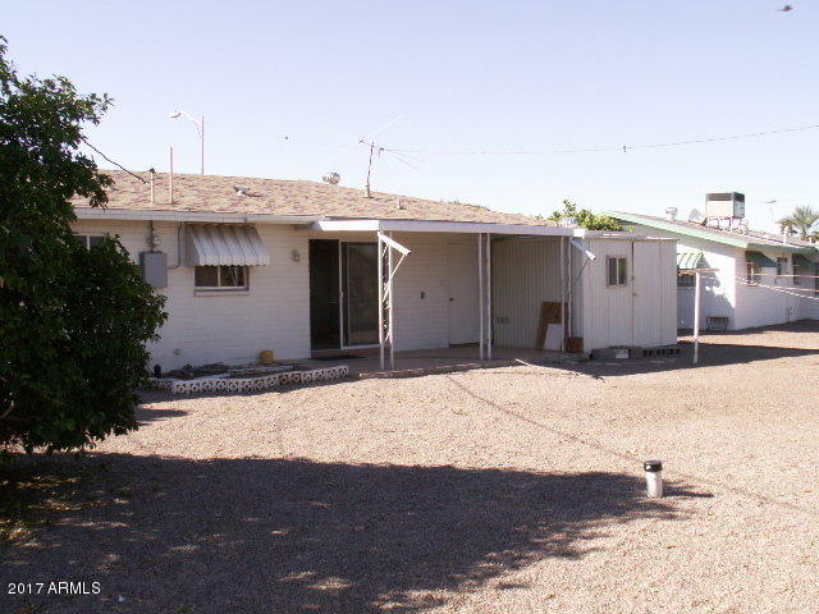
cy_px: 307
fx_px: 828
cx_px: 410
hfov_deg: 52.6
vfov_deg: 40.7
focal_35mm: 35
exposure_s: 1/160
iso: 50
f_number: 6.3
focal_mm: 5.86
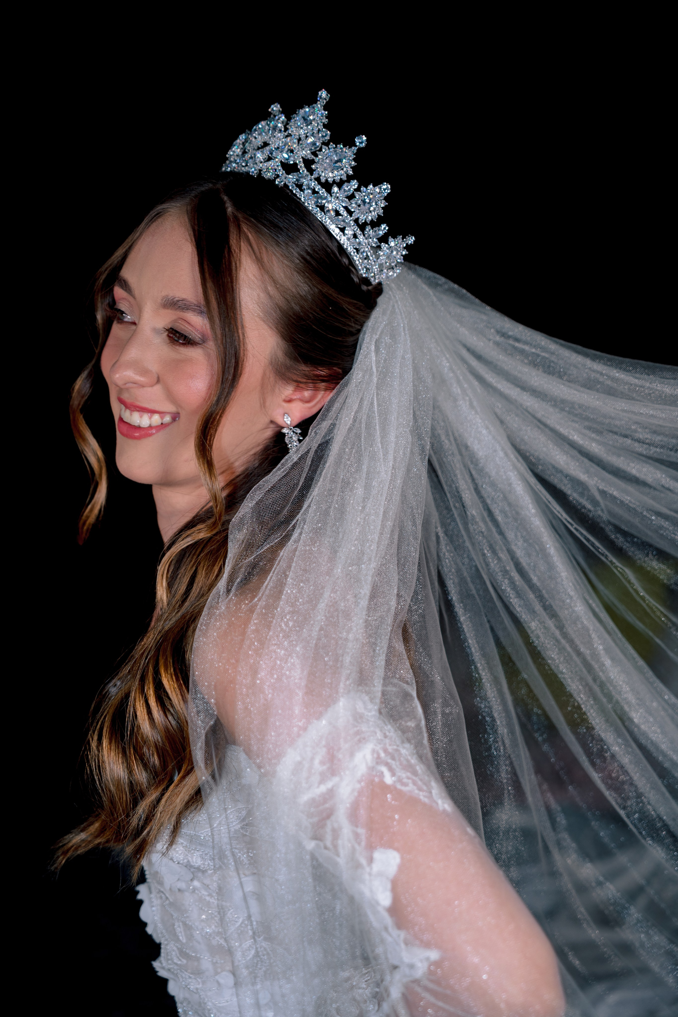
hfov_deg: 23.8
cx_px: 339
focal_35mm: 57
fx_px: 1610
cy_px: 508
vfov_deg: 35.1
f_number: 2.8
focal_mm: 57
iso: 125
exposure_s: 1/250
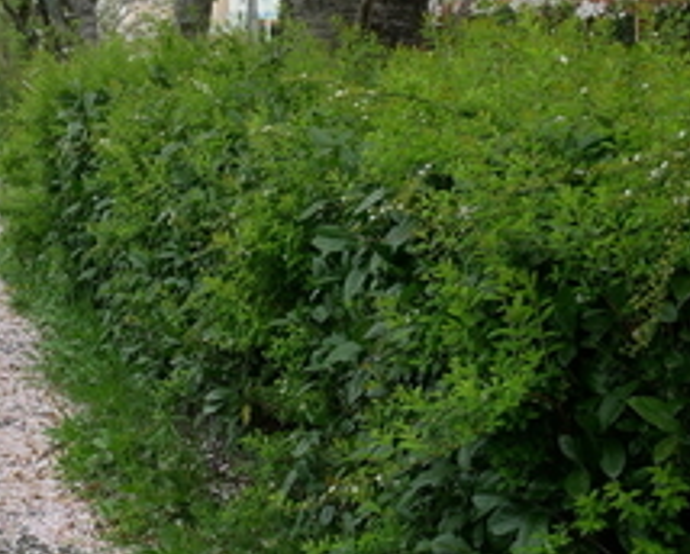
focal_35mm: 82
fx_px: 1678
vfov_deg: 18.7
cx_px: -24
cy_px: 364
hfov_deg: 22.2
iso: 200
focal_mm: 15
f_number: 6.3
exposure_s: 1/250
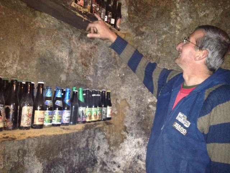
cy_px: 86
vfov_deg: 40.7
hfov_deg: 52.6
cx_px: 115
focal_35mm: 35
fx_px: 233
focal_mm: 4.28
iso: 640
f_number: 2.4
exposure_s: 1/16
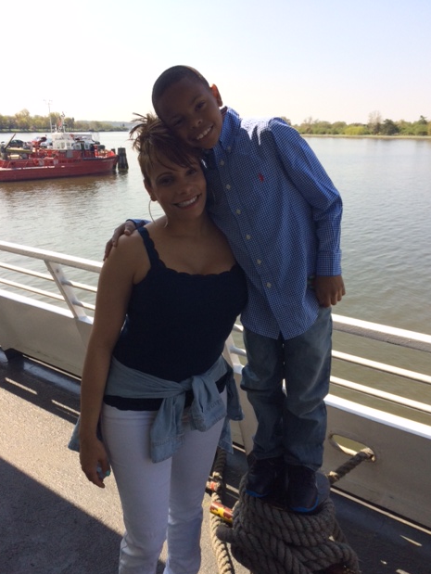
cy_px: 289
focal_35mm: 31
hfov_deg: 45.5
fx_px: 514
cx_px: 216
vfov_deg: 58.3
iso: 64
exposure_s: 1/2283
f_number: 2.2
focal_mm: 4.12
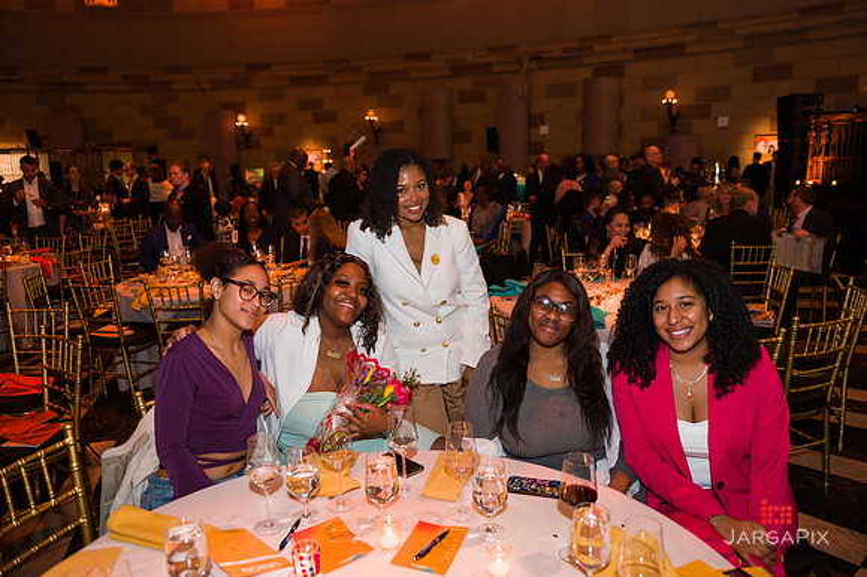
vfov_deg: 47.9
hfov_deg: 67.4
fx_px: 650
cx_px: 434
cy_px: 288
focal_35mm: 27
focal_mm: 27
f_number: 4
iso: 1600
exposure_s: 1/200
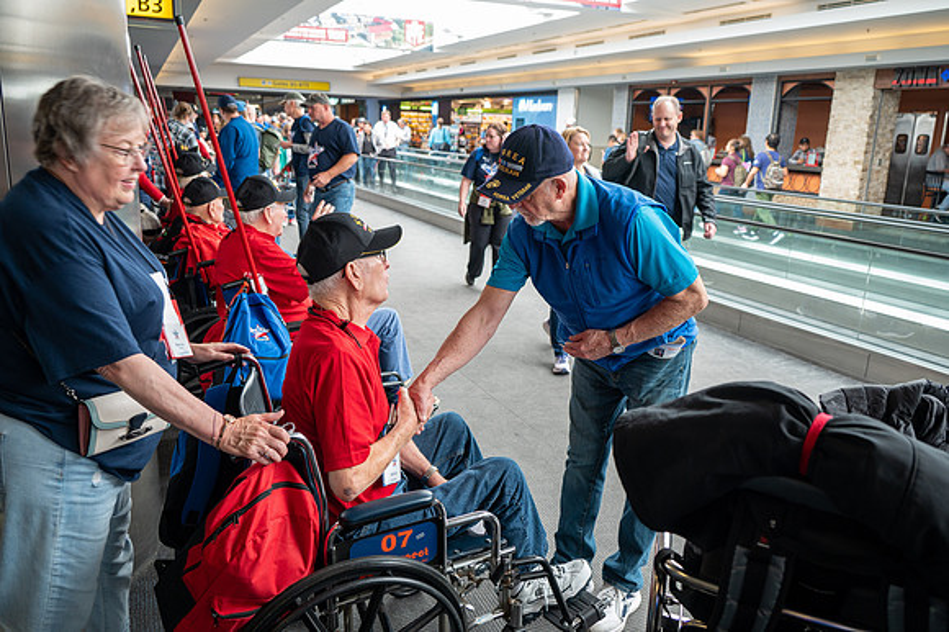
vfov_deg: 44.9
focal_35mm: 29
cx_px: 474
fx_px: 764
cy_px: 316
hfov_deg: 63.7
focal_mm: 29
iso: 720
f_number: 4.5
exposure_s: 1/80
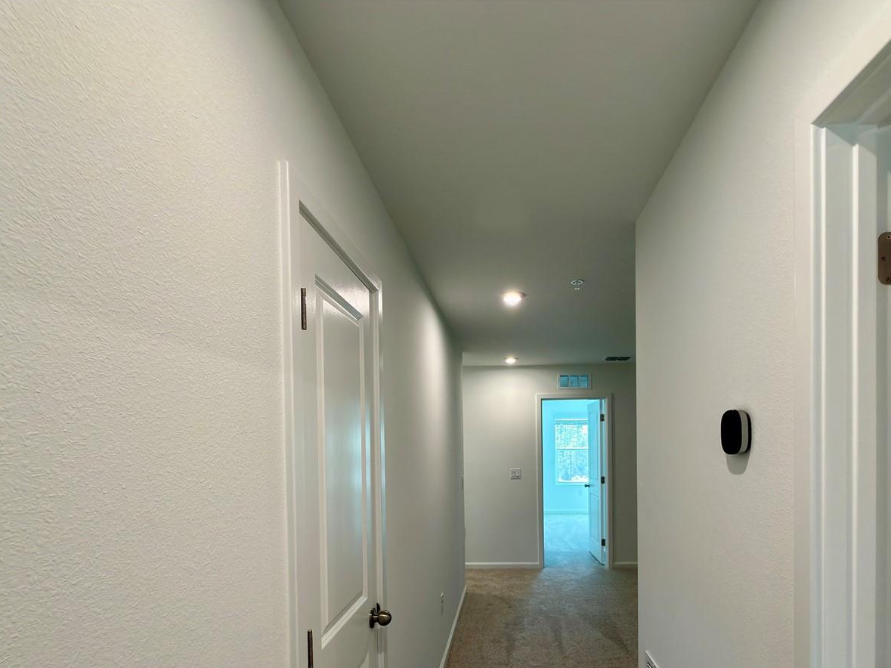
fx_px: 489
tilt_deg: -0.9
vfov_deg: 66.6
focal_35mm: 19
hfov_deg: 84.4
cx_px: 489
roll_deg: +1.3
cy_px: 452
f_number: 2.2
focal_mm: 2.22
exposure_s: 1/40
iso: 40
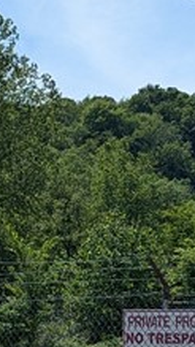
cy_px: 288
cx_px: 178
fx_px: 1123
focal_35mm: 122
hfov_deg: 9.9
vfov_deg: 17.4
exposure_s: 1/1383
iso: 21
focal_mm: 6.9
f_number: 1.68
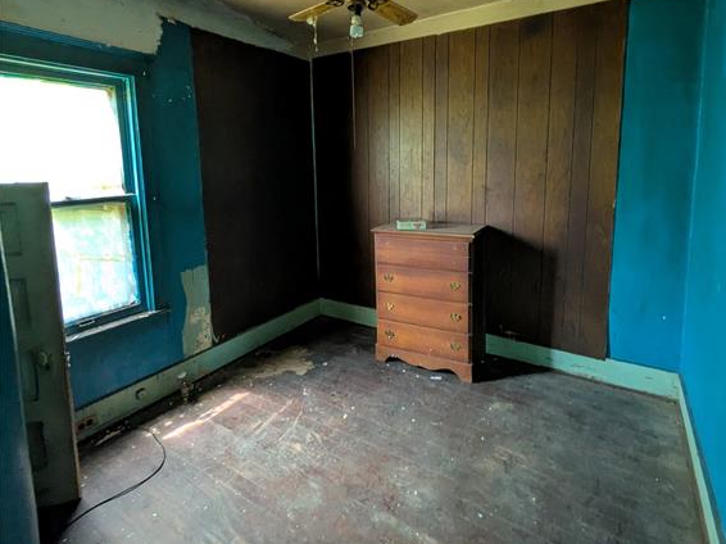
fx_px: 398
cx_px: 368
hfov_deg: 84.7
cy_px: 210
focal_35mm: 19
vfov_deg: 67.8
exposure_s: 1/30
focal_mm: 1.83
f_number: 2.2
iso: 131
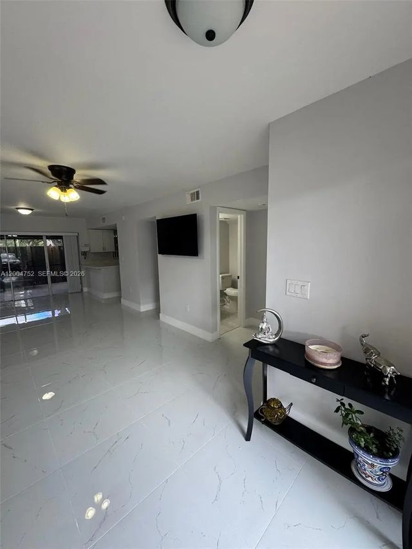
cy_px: 274
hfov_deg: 85.7
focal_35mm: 14
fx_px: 222
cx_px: 206
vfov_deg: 102.1
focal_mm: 2.22
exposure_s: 1/120
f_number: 2.2
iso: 100
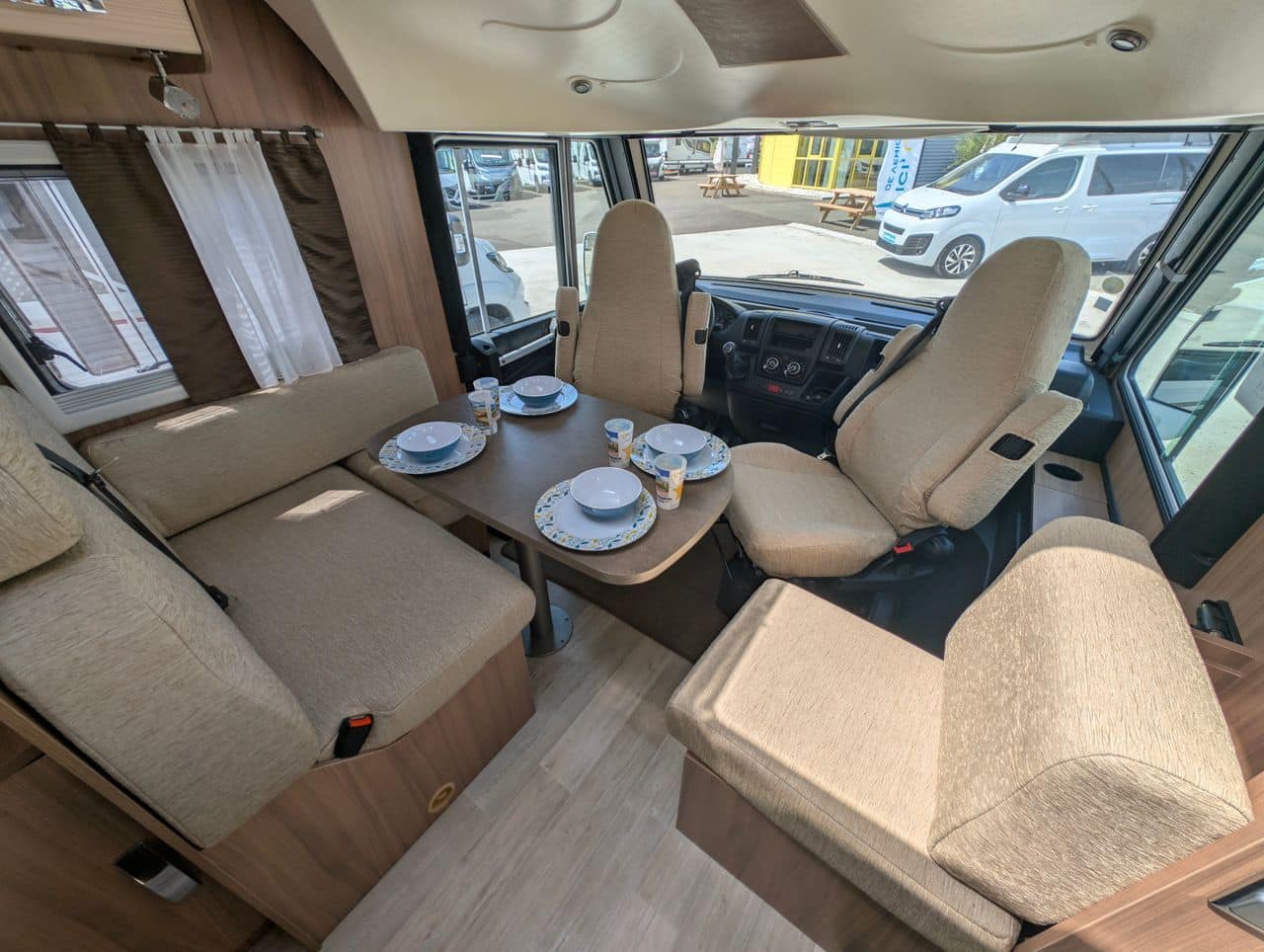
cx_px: 632
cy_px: 476
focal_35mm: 12
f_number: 1.95
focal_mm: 2.23
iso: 33
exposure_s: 1/1101
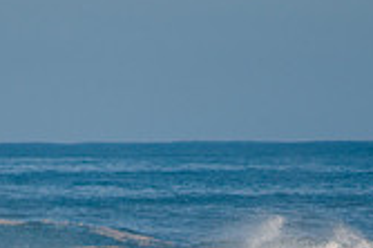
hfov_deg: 1.2
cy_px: 419
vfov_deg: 0.8
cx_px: 87
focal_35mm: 1740
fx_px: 18010
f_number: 5.6
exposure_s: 1/1600
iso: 140
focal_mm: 500
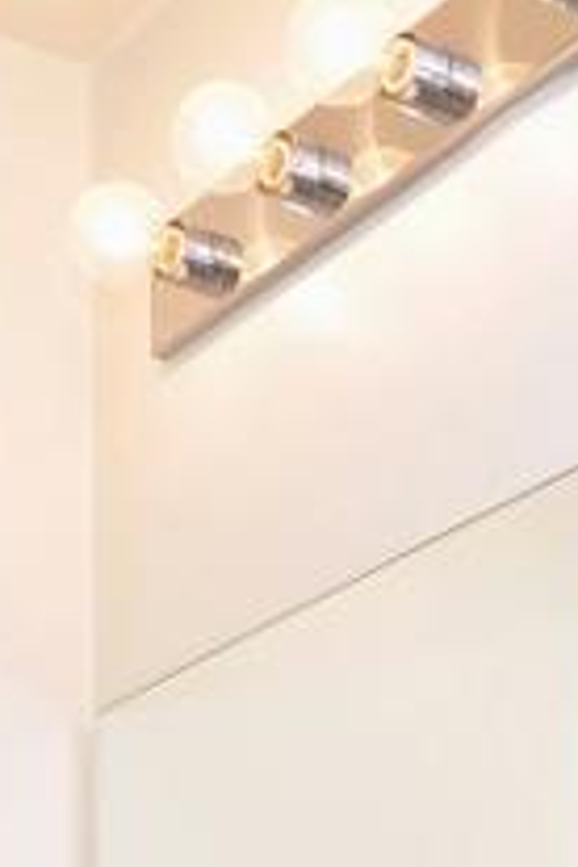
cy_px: 1355
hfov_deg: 13.8
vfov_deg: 18.0
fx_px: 2384
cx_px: 147
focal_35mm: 99
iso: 640
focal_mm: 20
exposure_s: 1/40
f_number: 9
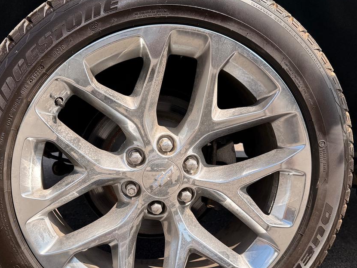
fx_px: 382
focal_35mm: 37
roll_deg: -2.5
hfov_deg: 49.7
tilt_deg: -12.9
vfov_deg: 38.3
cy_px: 174
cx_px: 137
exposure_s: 1/1812
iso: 80
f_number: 1.78
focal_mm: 6.76
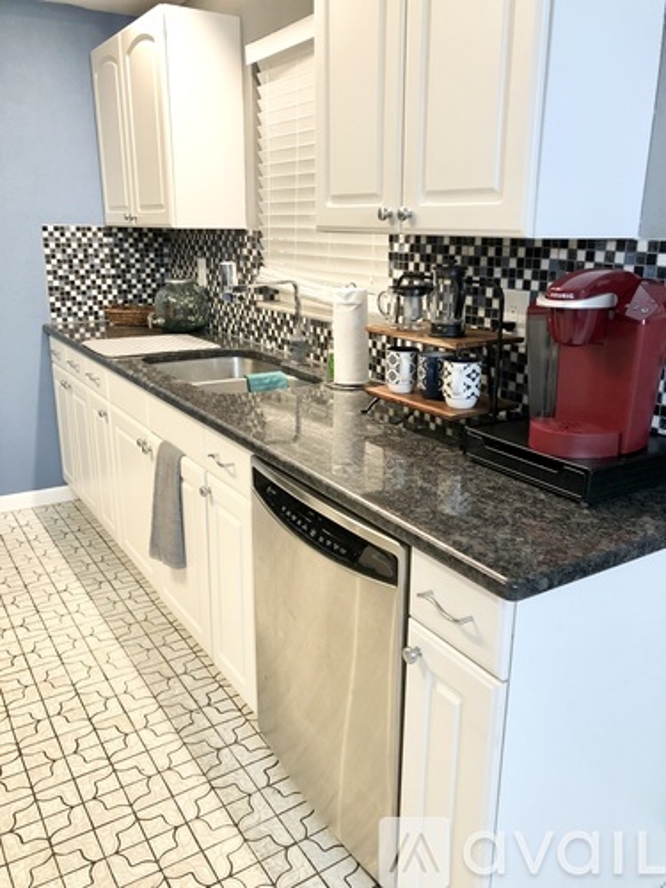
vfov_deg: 63.4
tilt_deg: -16.6
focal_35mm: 28
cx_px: 333
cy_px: 444
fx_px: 718
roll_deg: -2.0
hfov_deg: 49.7
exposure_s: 1/17
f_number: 1.8
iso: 40
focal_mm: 3.99
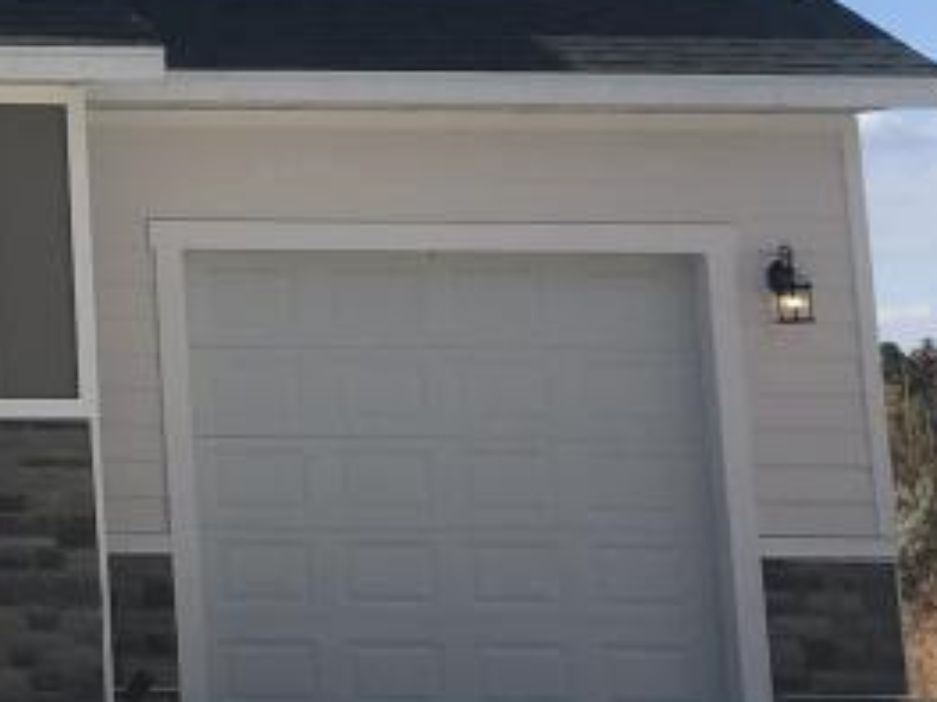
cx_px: -837
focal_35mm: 109
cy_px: -107
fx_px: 2949
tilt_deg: +10.7
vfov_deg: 13.3
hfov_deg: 15.2
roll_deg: -0.3
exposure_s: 1/2088
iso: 20
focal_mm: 4
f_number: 1.8
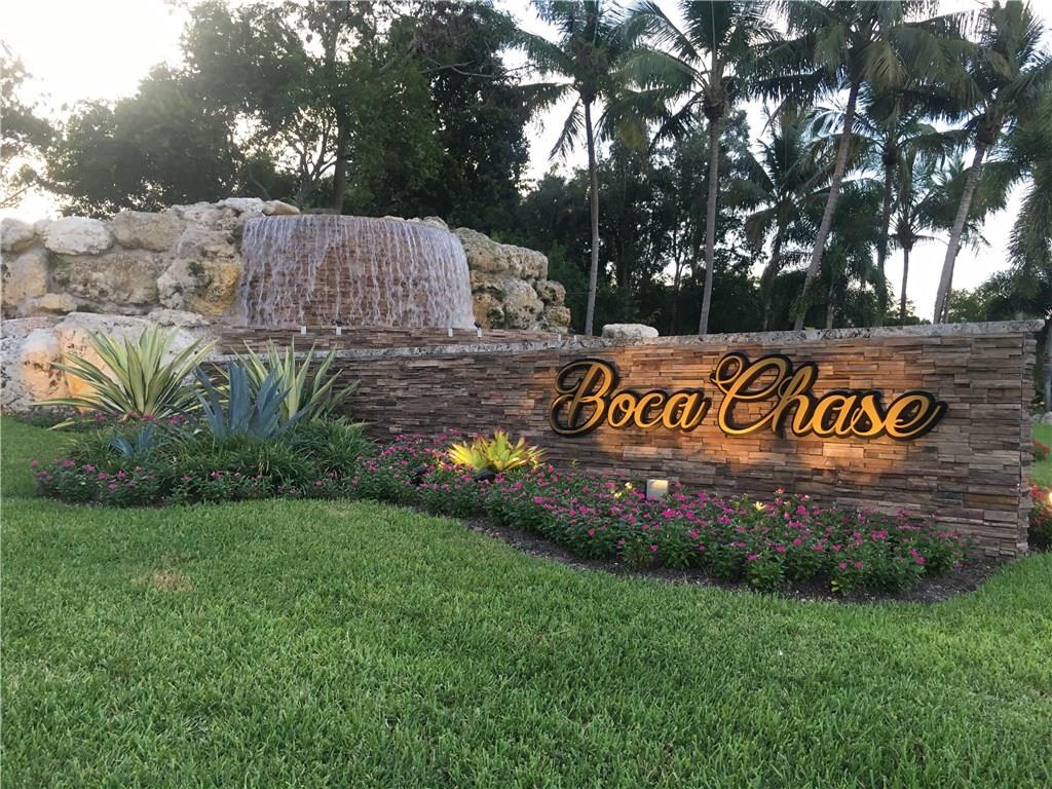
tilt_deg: -0.7
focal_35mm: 29
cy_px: 394
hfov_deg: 61.7
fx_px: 881
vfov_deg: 48.2
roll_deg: +1.0
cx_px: 526
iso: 32
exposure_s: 1/30
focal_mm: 4.15
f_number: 2.2
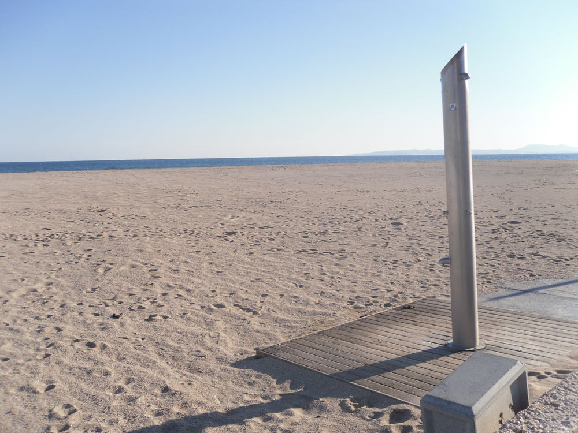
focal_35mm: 35
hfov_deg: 52.6
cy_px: 216
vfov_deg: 40.7
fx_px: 584
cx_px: 289
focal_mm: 6.3
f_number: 8.2
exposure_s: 1/145
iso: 80
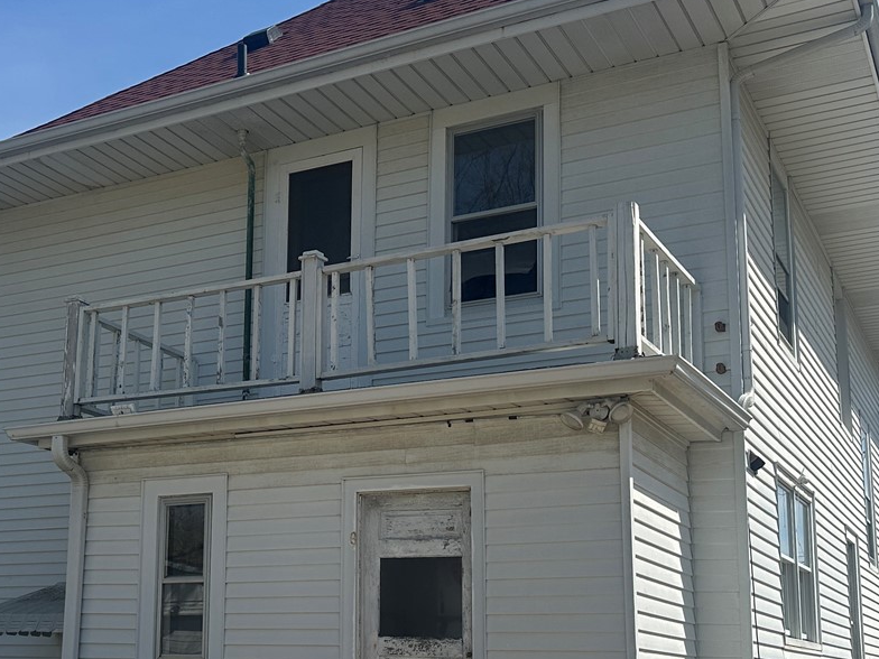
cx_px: 238
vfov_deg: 29.5
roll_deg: -1.9
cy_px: 442
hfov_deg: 38.1
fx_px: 1244
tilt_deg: +10.7
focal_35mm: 49
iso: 80
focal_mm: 6.86
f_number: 1.78
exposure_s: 1/6623
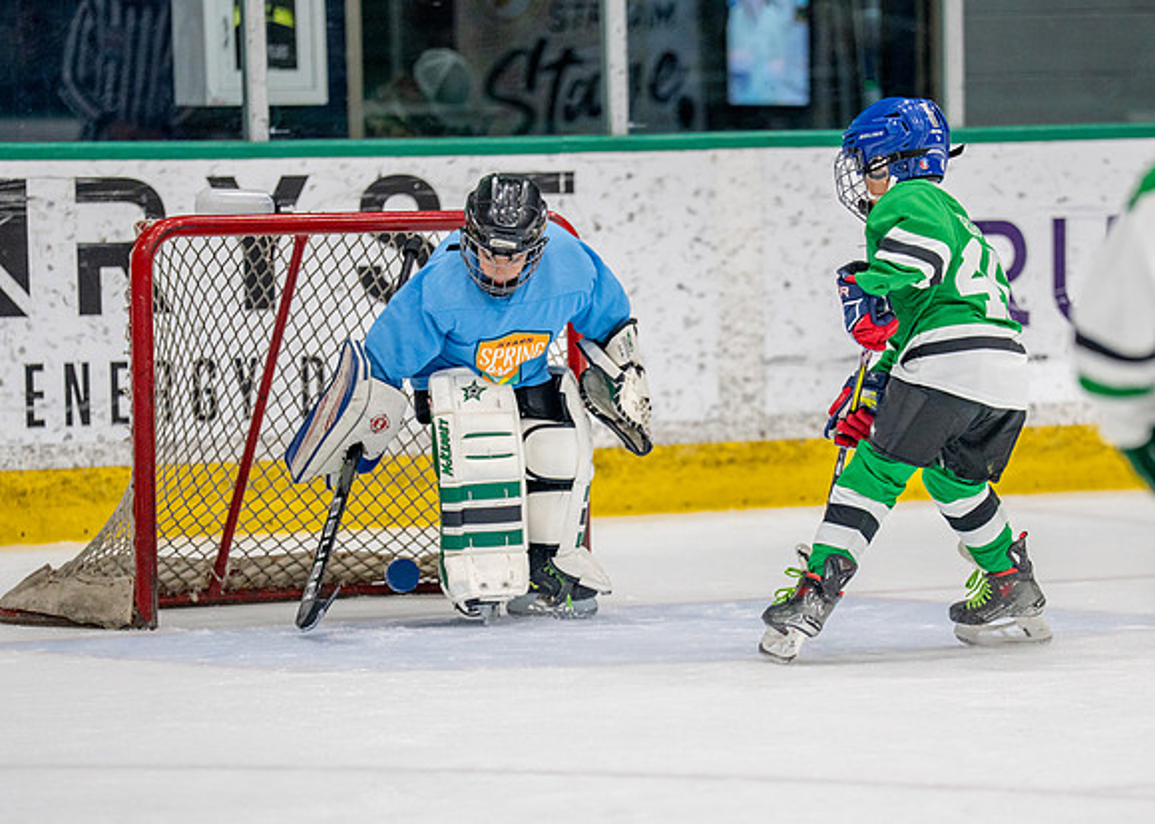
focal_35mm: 296
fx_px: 9699
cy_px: 615
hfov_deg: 6.8
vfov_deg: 4.9
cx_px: 729
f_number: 2.8
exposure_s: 1/1600
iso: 1000
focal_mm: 188
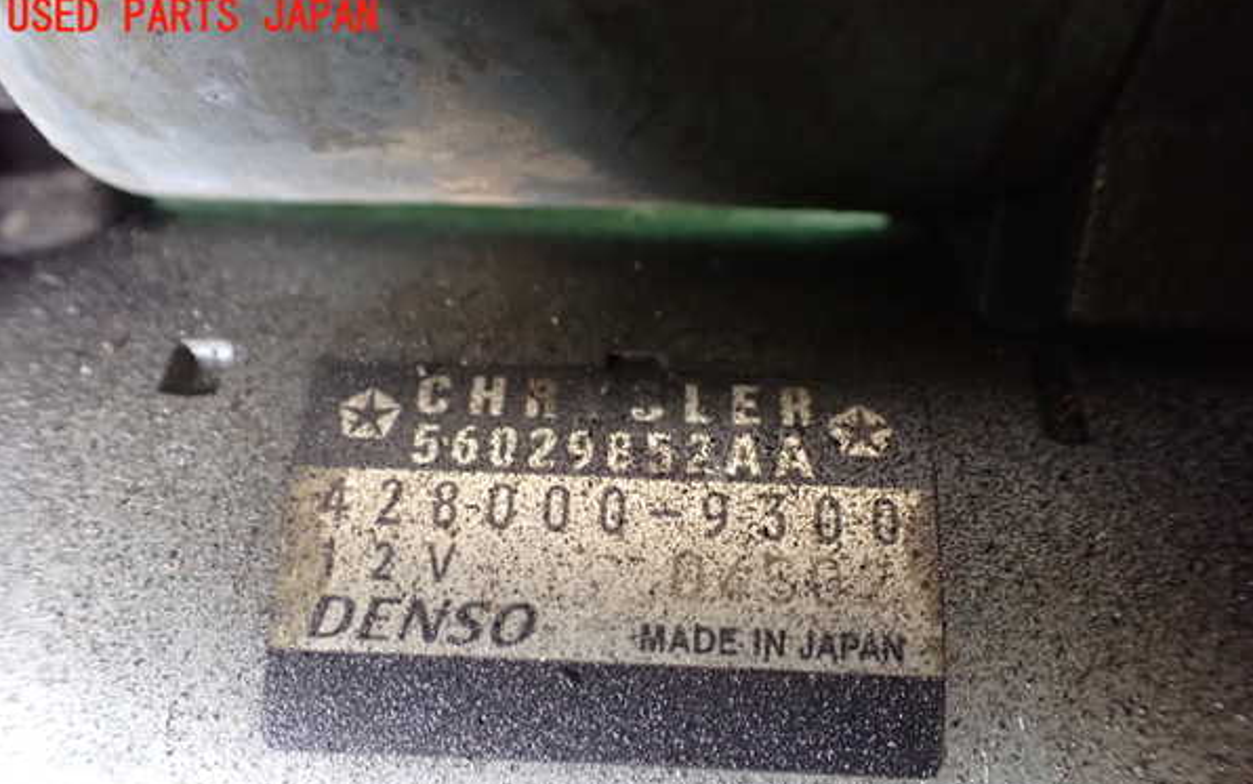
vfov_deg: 39.3
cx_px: 626
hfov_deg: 59.6
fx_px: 1093
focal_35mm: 32
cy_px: 465
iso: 1250
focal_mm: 5.4
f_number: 2.3
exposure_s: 1/30
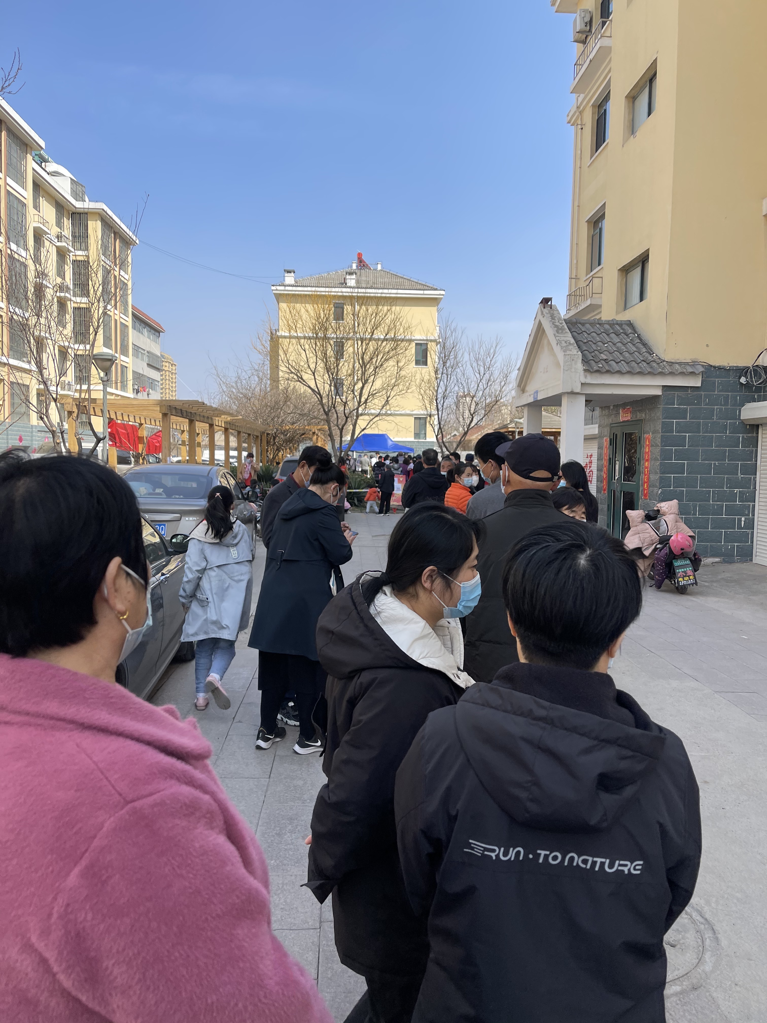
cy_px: 512
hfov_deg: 53.1
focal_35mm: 26
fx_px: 768
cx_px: 384
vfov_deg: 67.3
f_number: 1.6
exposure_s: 1/2049
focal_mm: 5.1
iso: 32
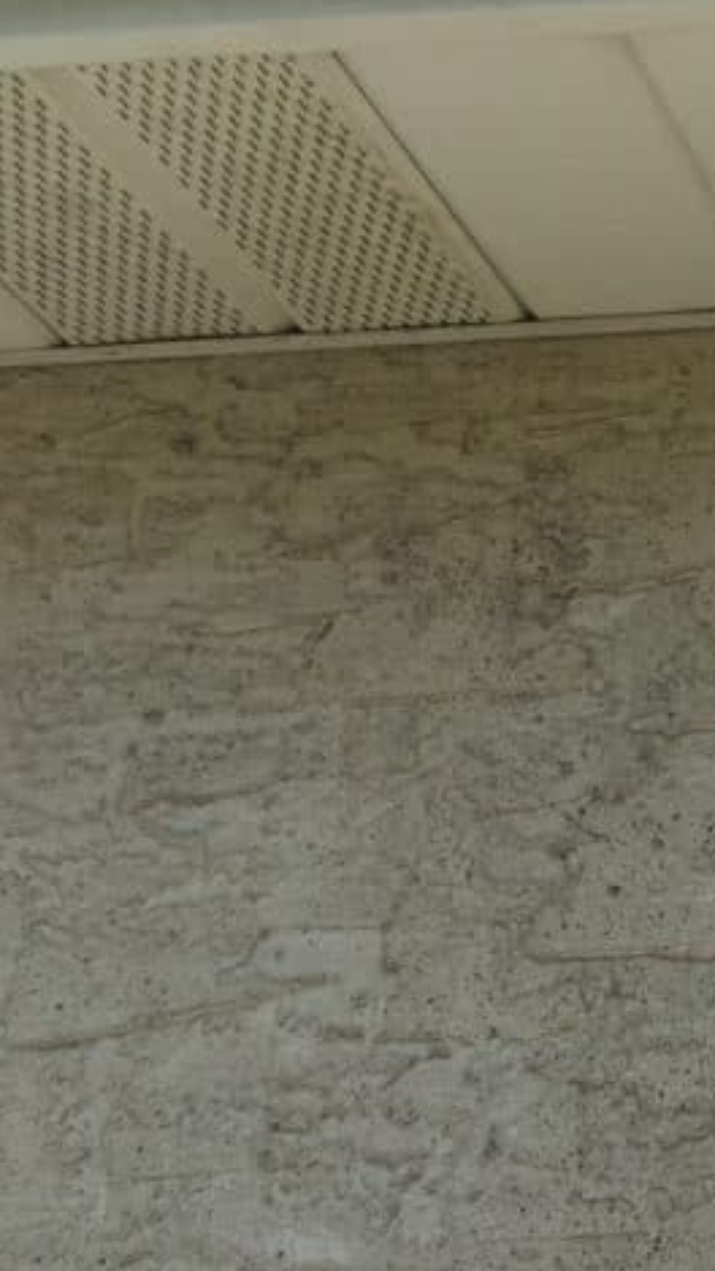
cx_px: 1341
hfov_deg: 14.9
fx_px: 2324
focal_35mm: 69
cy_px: 453
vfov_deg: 30.4
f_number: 2.2
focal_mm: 4.15
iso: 32
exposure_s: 1/1980
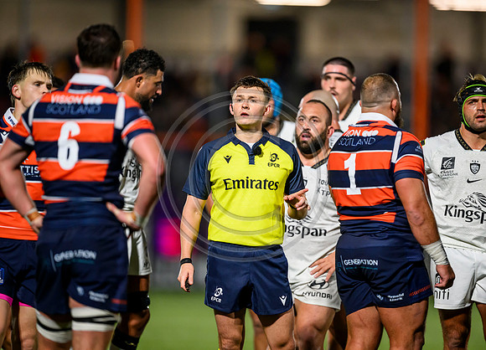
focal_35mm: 439
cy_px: 168
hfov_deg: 4.6
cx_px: 274
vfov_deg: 3.3
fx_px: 6083
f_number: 2.8
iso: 4000
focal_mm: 400
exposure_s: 1/1600
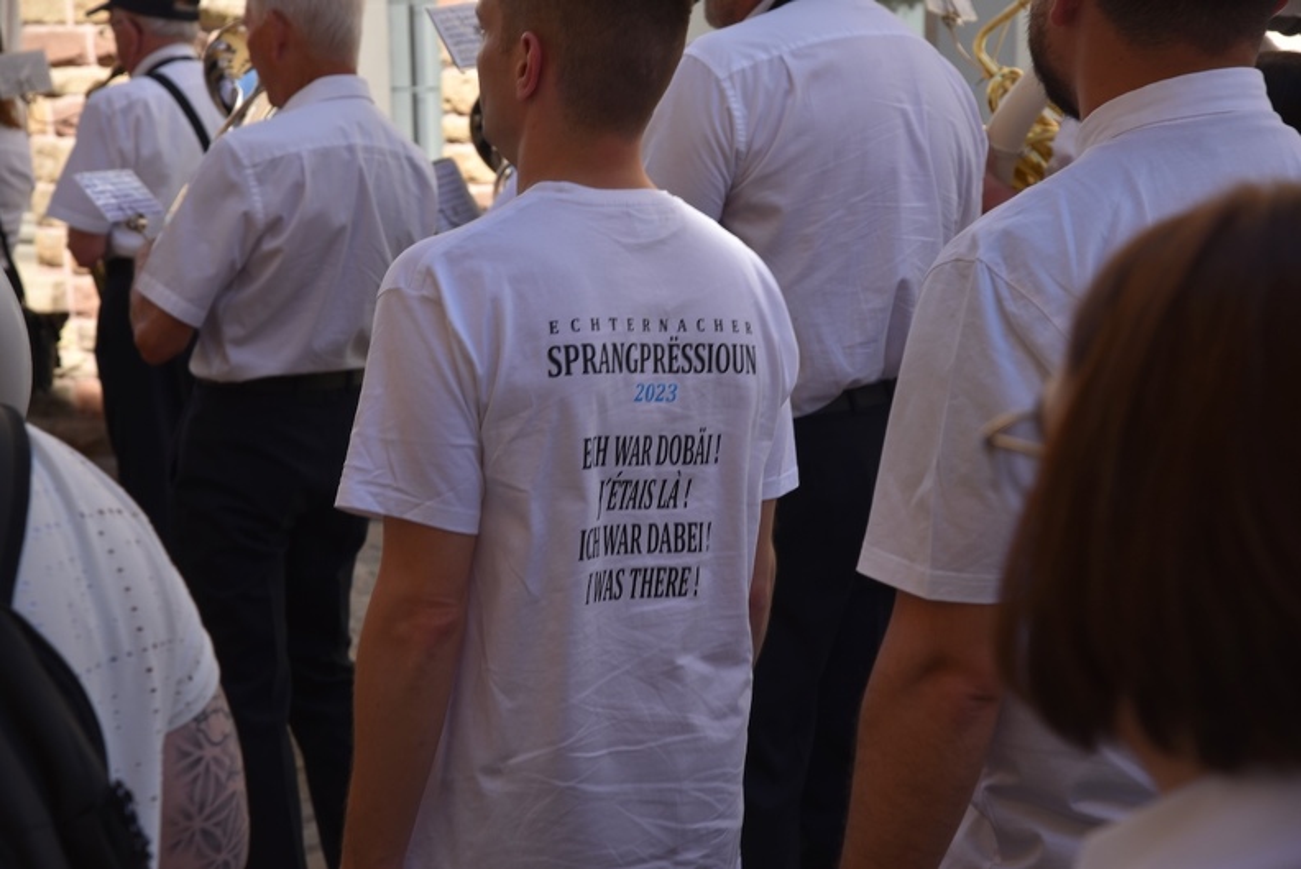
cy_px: 434
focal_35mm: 85
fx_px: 3073
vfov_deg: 16.1
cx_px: 650
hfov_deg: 23.9
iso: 280
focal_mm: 85
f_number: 8
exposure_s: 1/250
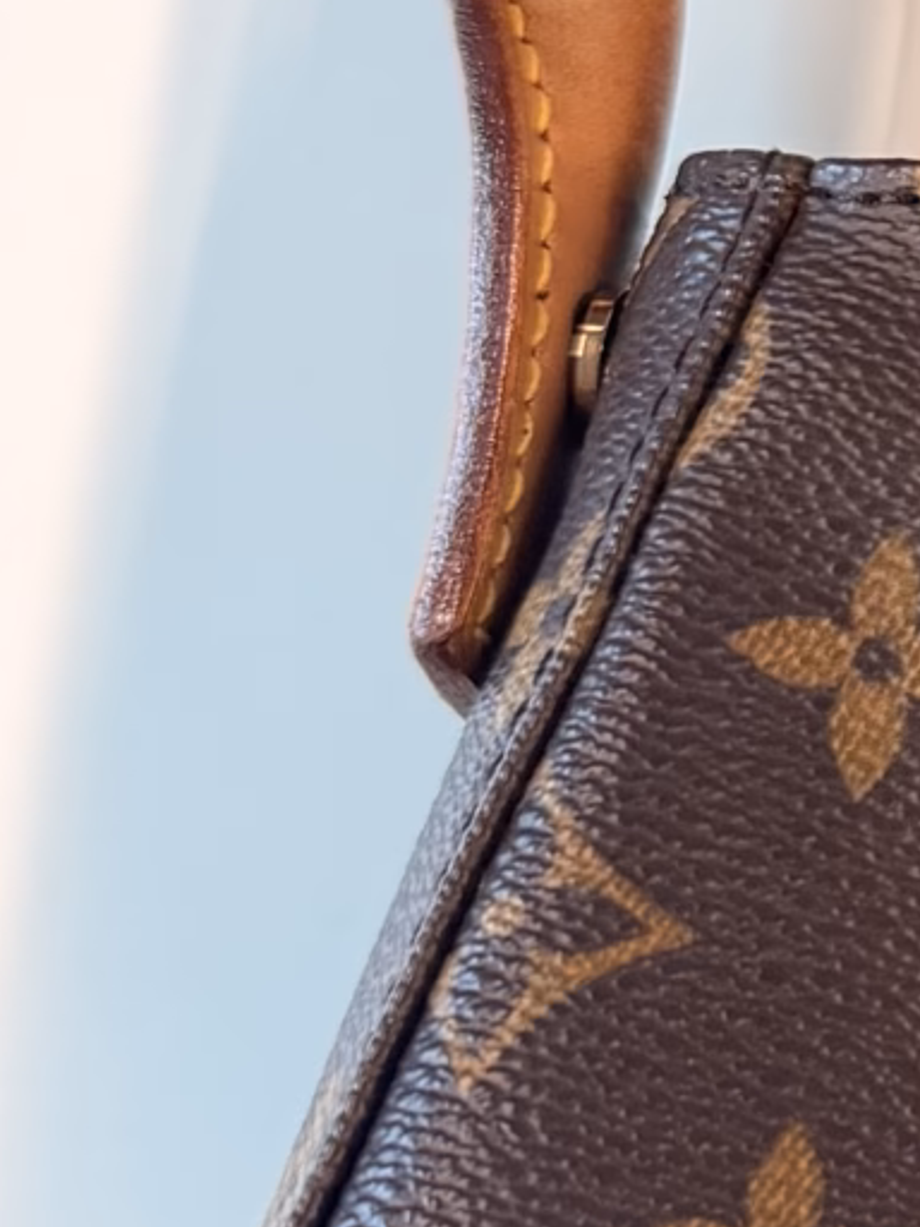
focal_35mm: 120
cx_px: 2288
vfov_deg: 16.3
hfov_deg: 10.4
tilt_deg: -84.8
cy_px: 290
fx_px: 4252
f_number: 1.78
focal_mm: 6.76
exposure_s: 1/100
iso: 160
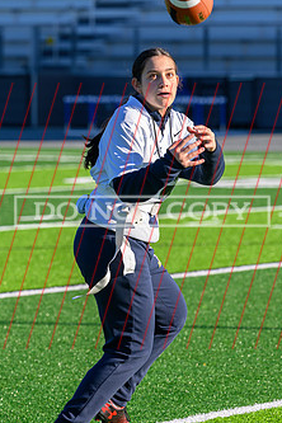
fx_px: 3125
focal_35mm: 266
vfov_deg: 7.7
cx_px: 167
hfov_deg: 5.2
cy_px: 217
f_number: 3.5
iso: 180
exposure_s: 1/1250
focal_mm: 115
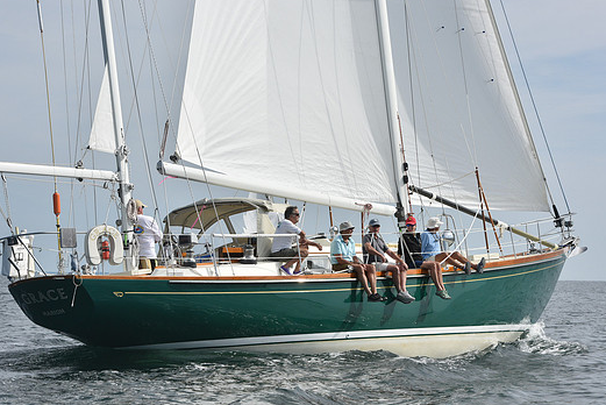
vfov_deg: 12.6
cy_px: 198
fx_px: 1836
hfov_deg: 18.7
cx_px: 290
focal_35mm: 109
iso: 320
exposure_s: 1/1250
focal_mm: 98
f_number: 10
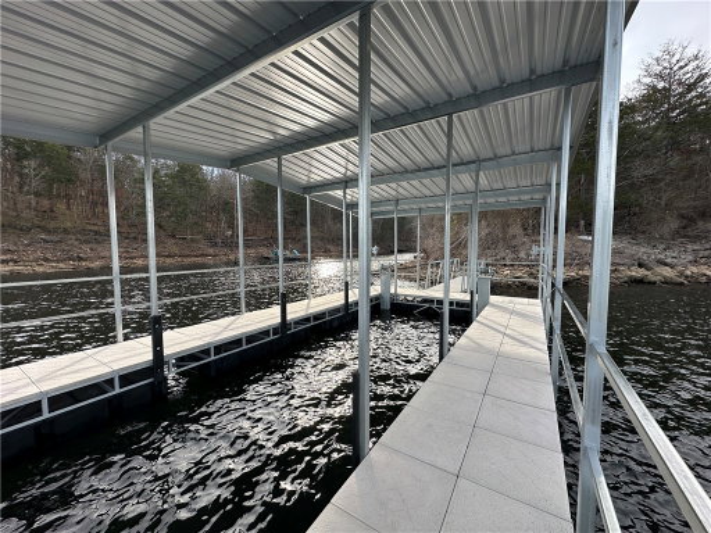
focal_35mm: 14
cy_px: 266
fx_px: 288
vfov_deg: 85.7
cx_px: 356
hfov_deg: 102.1
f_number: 2.2
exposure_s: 1/485
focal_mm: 2.22
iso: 40
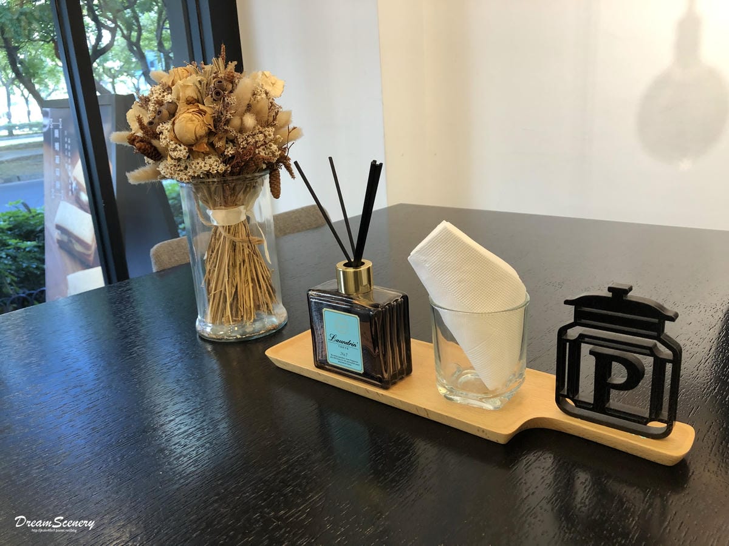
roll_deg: +3.4
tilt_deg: -18.7
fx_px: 590
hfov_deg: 63.4
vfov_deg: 49.7
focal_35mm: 28
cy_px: 273
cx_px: 364
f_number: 1.8
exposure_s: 1/30
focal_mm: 3.99
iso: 40
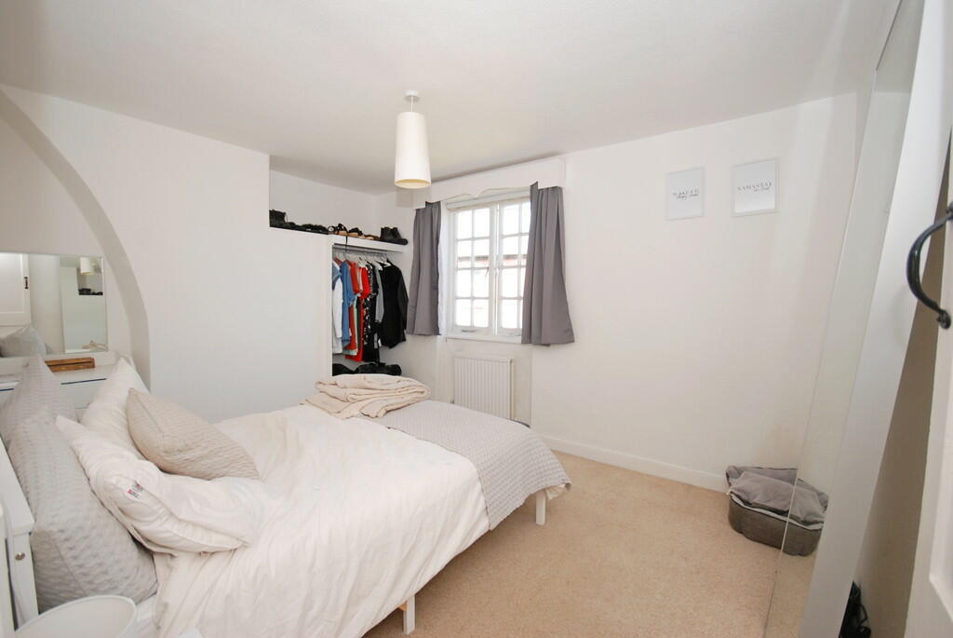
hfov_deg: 100.3
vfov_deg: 77.5
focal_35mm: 15
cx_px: 476
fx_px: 397
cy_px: 319
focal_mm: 10
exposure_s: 1/80
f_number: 4.5
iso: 200
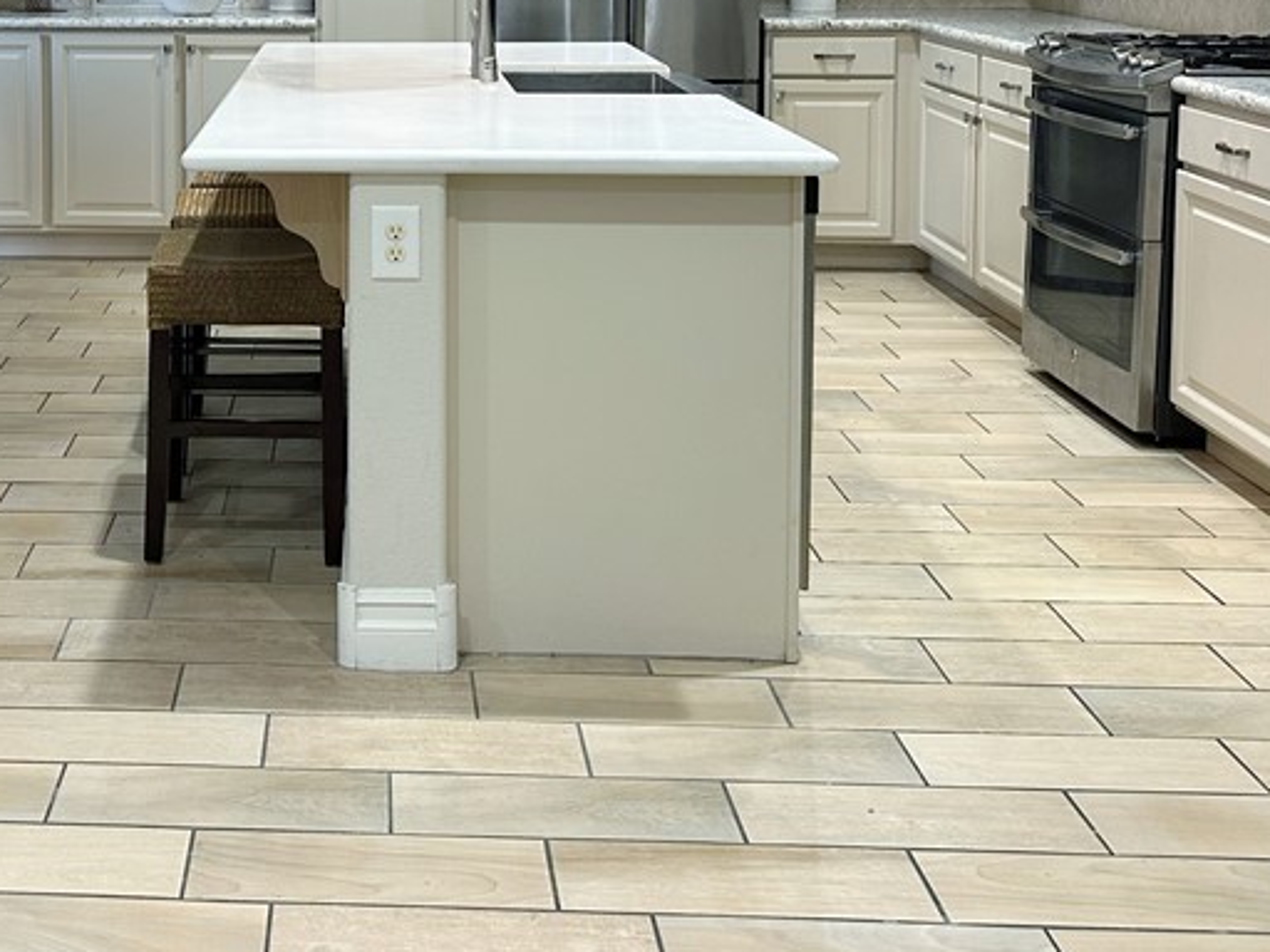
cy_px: 22
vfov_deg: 28.6
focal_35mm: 48
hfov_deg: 38.3
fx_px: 1761
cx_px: 265
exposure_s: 1/60
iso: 160
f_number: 1.78
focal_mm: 6.86
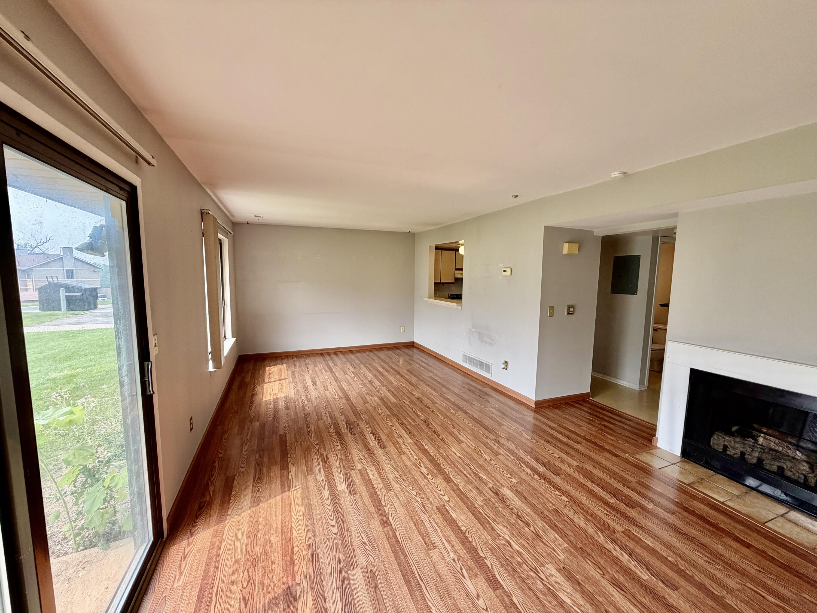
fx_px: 330
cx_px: 408
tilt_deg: -5.1
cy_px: 306
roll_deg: -0.5
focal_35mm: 14
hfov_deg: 102.1
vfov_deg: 85.7
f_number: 2.2
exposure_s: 1/121
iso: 80
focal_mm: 2.22
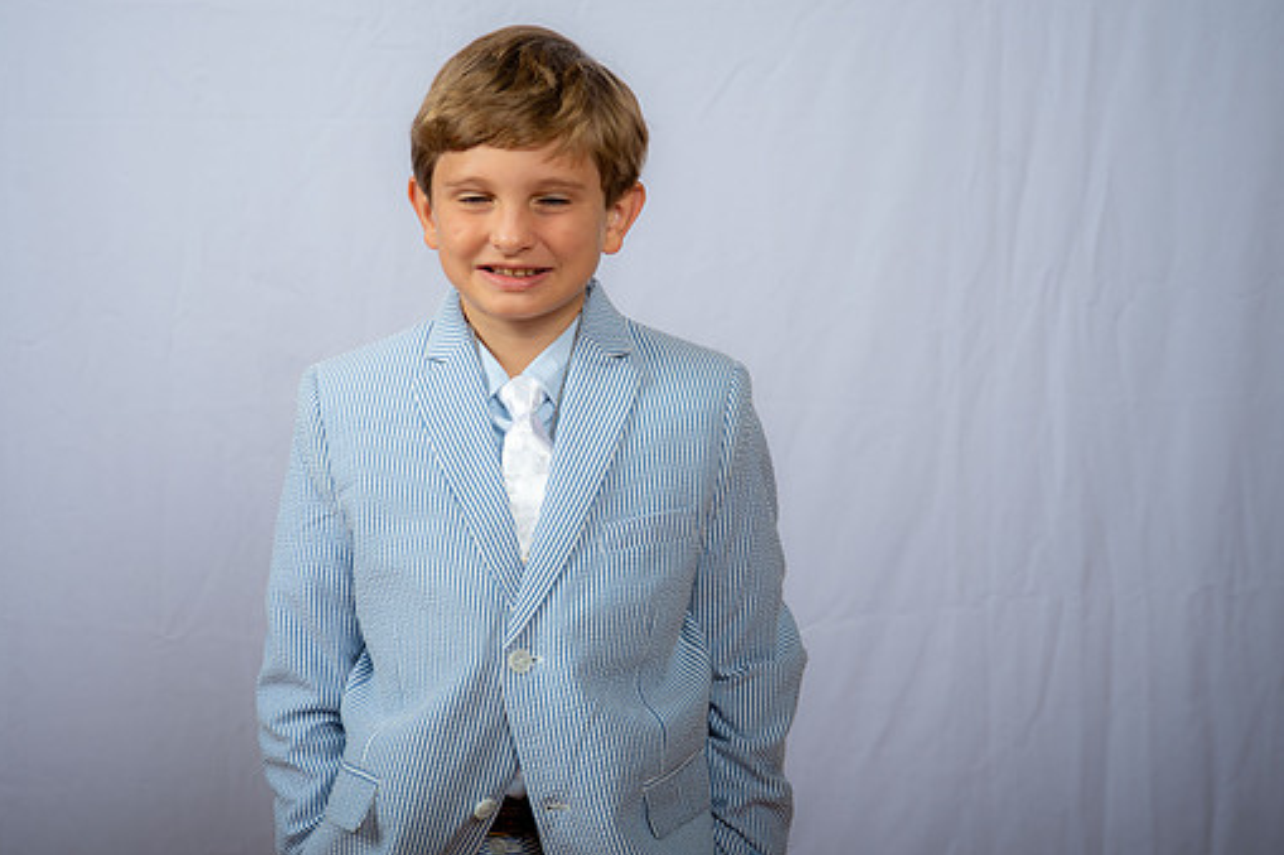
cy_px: 477
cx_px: 557
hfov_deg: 27.3
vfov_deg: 18.4
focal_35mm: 74
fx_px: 2638
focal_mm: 65
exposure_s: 1/200
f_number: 6.3
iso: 250
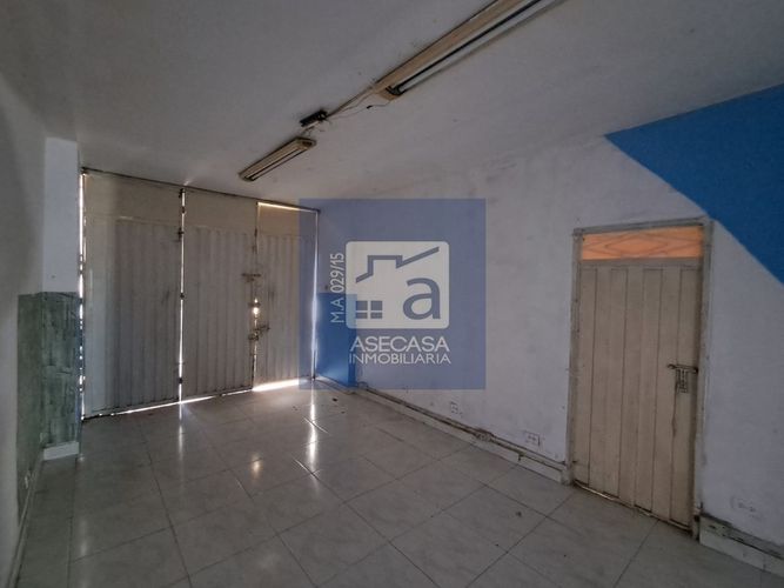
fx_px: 362
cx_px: 392
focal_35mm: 16
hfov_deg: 94.5
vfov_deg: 78.1
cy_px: 294
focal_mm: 1.64
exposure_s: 1/20
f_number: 2.2
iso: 1000
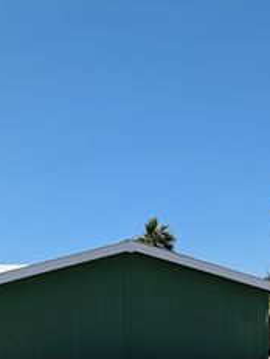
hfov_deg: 20.5
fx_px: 747
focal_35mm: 72
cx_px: 110
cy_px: 453
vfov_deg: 24.0
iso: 50
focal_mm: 5.43
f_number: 1.89
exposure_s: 1/2632
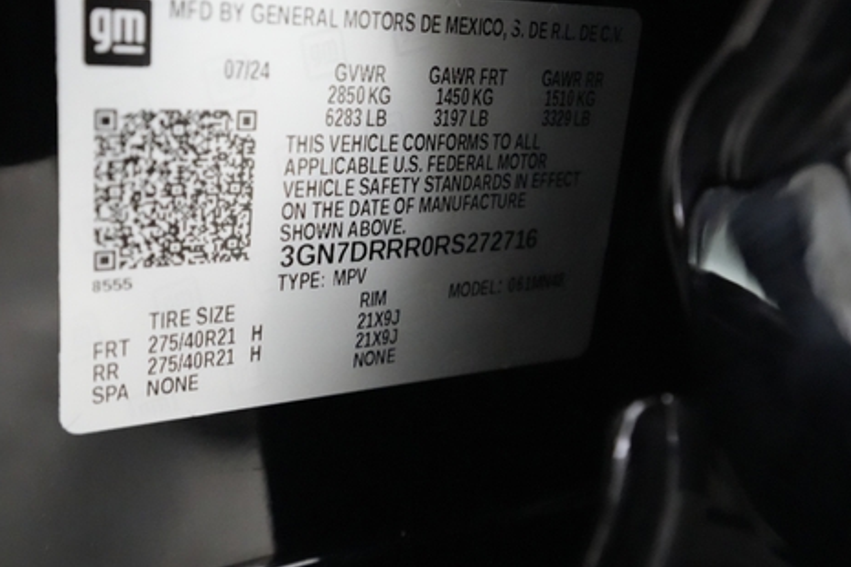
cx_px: 335
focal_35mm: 33
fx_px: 780
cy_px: 188
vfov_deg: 39.5
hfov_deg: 56.7
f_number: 4.5
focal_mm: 24
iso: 16000
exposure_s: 1/80
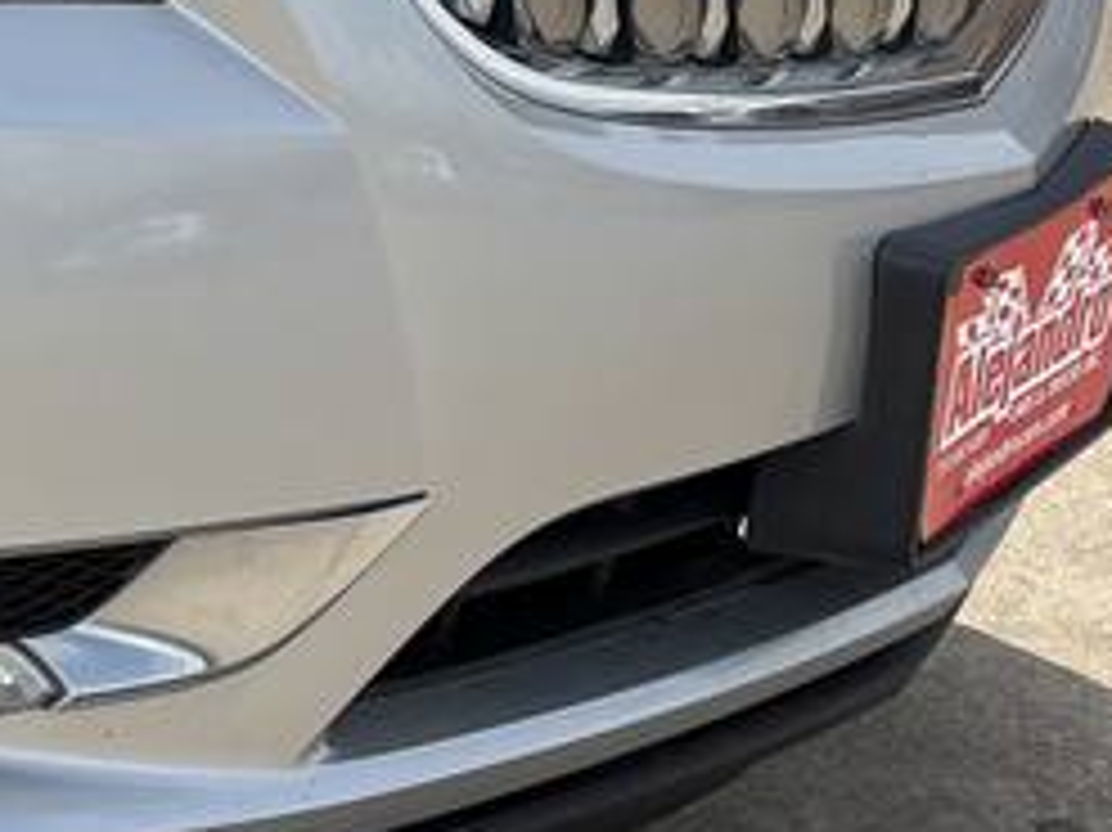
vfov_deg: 10.7
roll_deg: -0.3
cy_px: -279
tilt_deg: -11.4
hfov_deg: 12.5
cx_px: -1234
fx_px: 4335
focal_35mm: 135
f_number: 1.6
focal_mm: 5.96
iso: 50
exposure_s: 1/4082
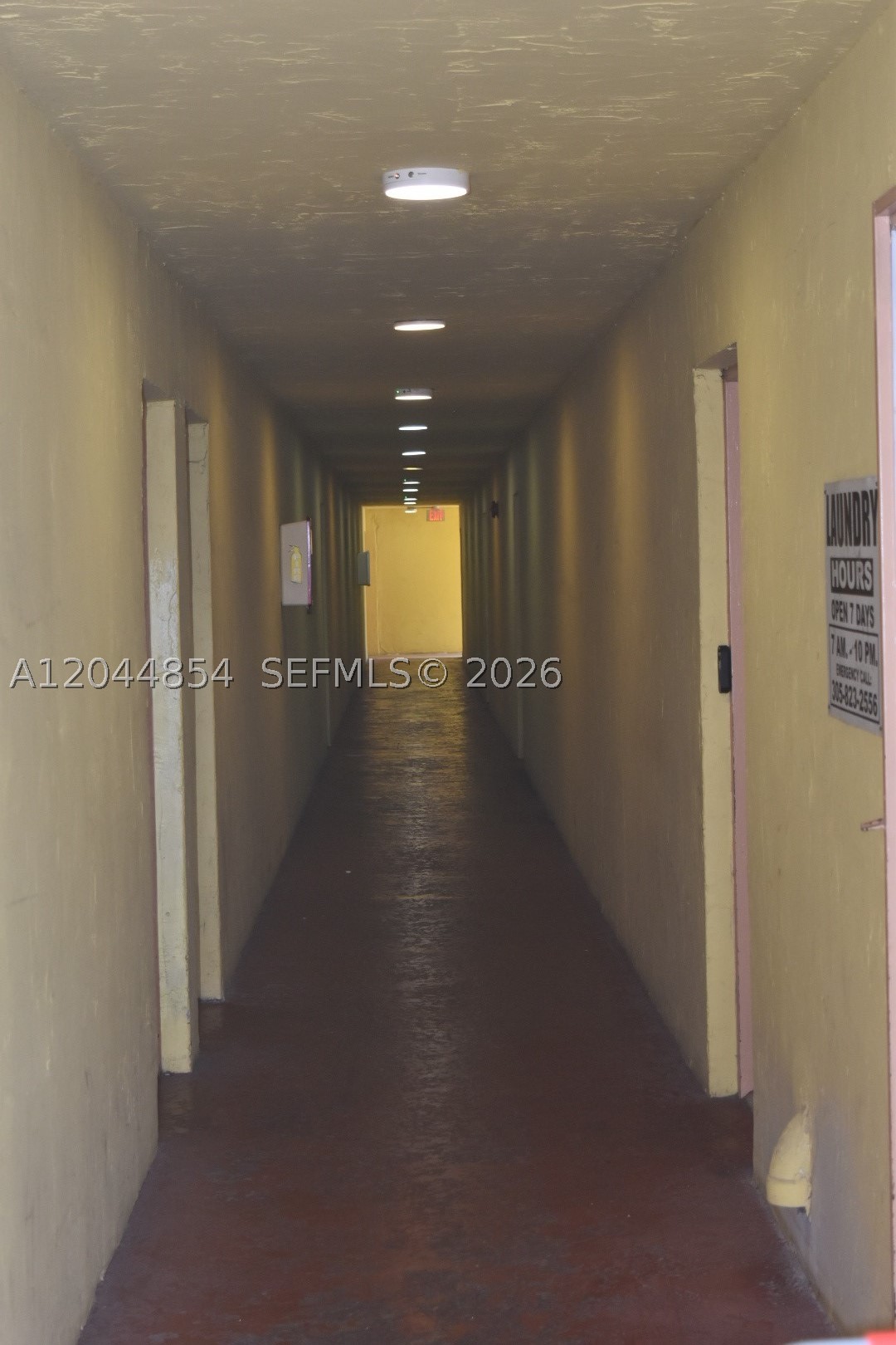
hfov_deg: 18.9
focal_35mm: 72
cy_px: 672
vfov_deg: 28.1
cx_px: 448
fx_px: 2688
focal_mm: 48
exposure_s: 1/125
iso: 720
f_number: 5.6
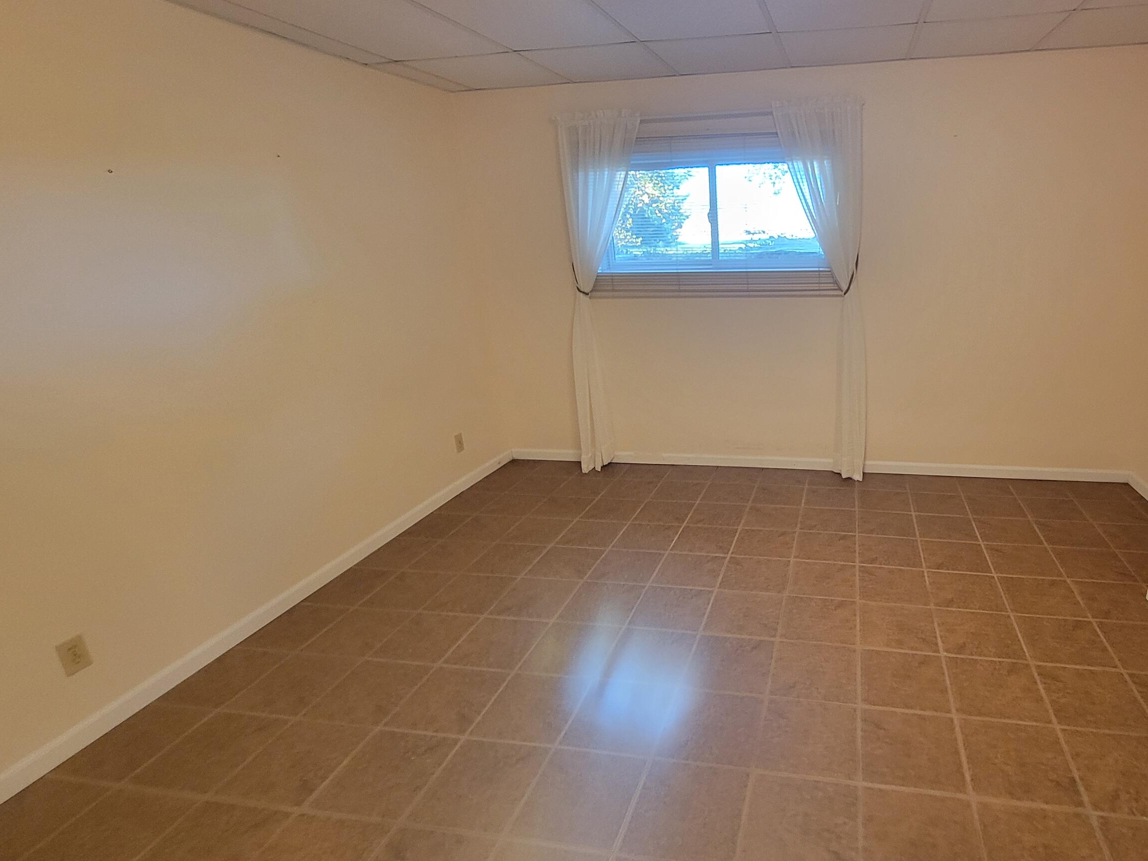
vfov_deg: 74.7
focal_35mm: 17
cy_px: 451
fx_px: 564
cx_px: 738
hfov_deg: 88.7
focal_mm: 2.2
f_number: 2.2
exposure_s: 1/30
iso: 320
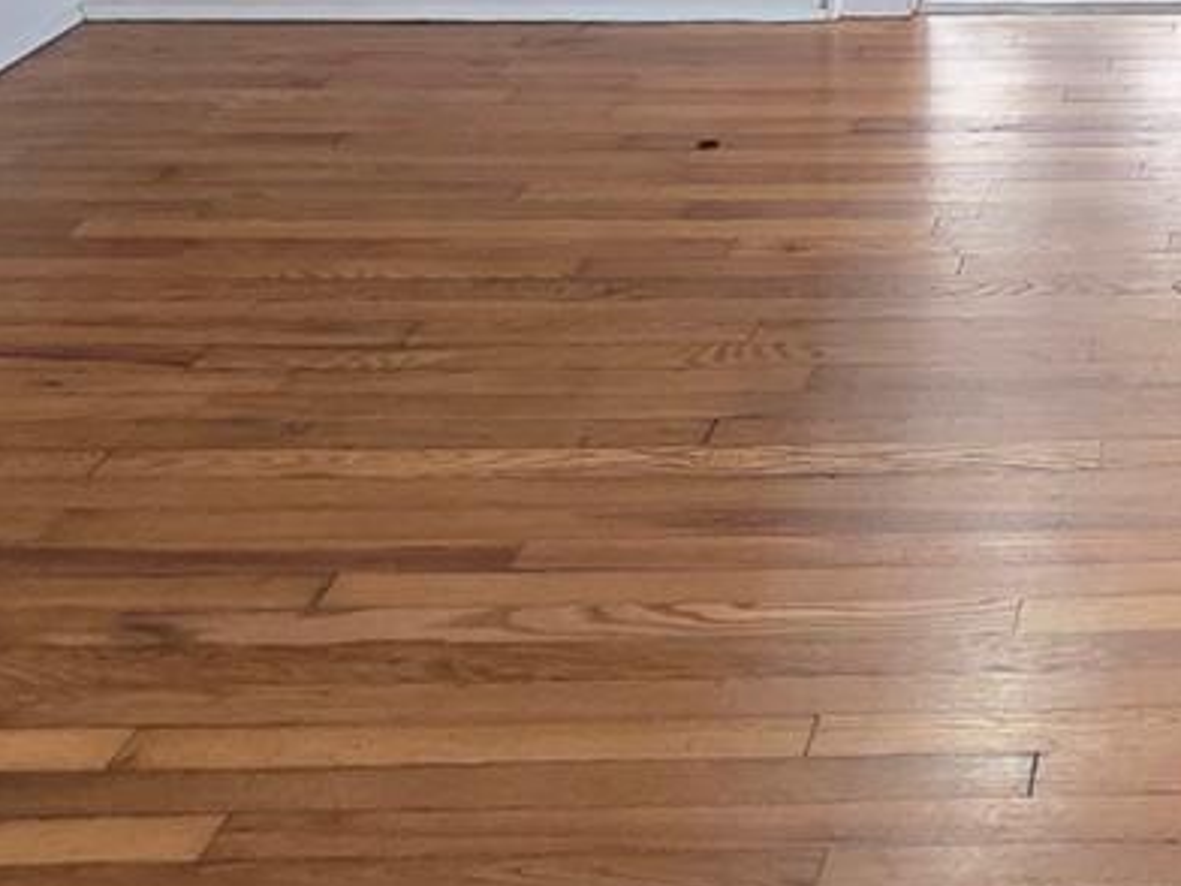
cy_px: -642
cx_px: 1485
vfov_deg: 17.9
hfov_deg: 25.2
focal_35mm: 68
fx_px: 2320
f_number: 1.9
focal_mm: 2.2
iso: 500
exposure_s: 1/60
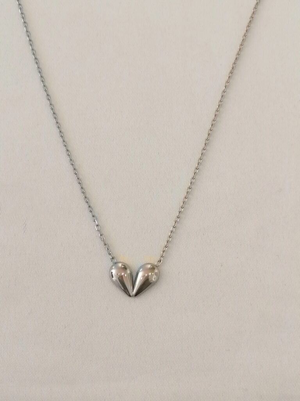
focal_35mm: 81
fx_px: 936
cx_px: 150
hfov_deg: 18.2
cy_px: 200
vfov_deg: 24.1
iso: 100
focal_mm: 4.75
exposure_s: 1/100
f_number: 1.8
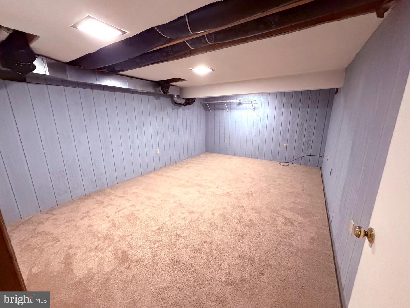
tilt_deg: -13.8
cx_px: 205
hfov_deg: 102.1
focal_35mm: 14
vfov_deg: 85.7
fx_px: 166
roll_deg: +1.5
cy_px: 154
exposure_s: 1/60
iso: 800
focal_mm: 2.22
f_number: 2.2
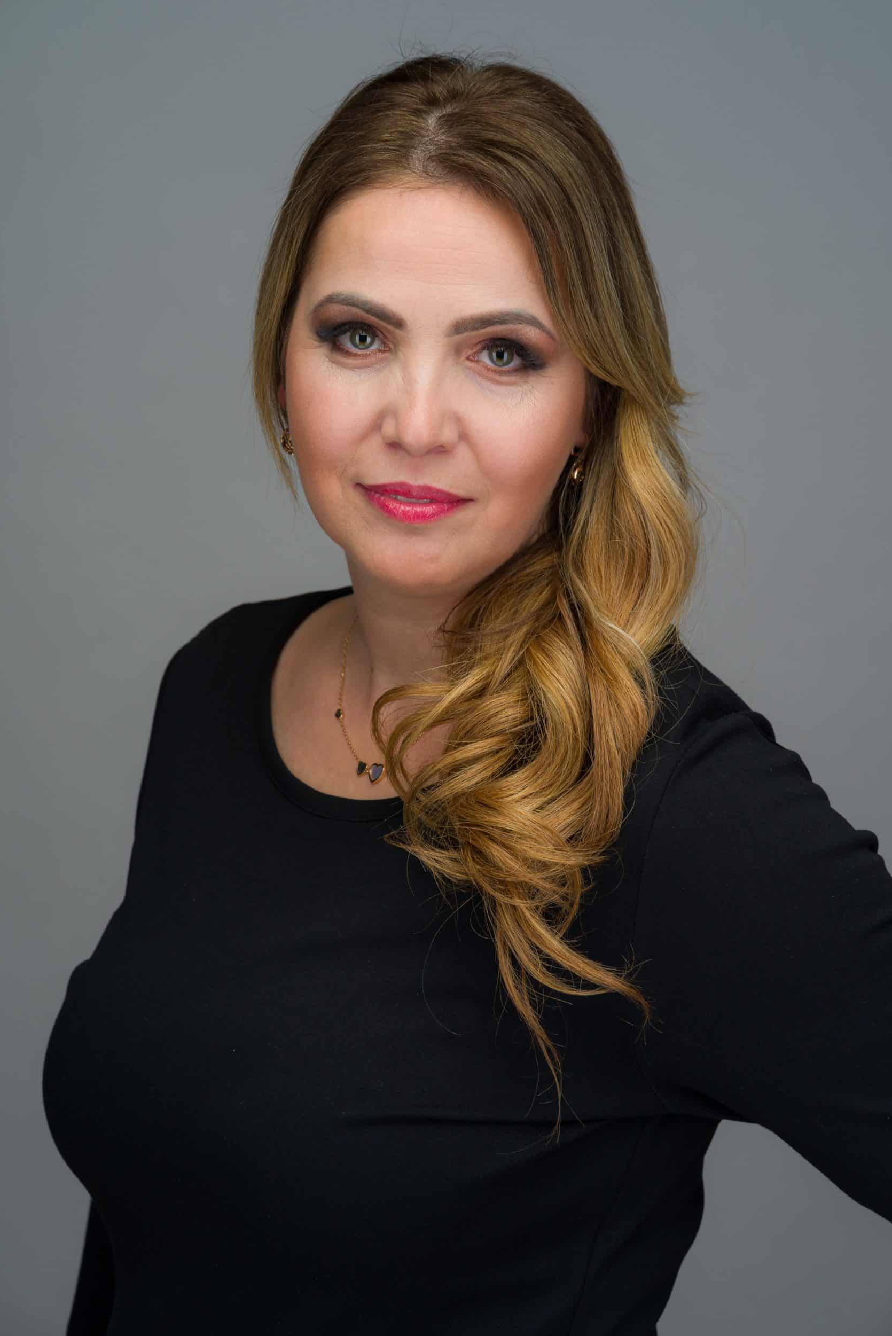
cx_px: 453
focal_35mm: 87
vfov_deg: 23.4
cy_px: 657
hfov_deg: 15.7
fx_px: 3230
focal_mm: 85
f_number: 9
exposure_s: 1/160
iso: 100
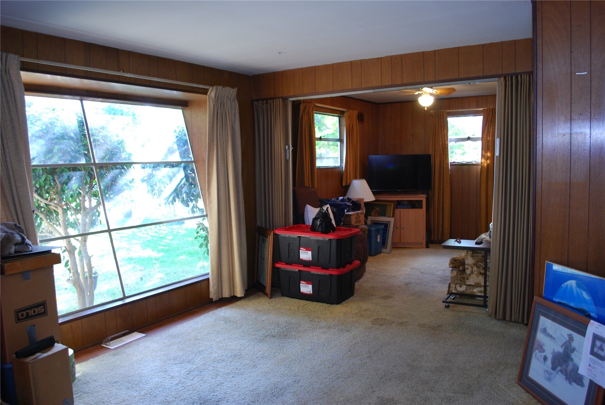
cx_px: 302
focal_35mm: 27
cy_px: 202
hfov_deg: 67.3
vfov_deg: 48.0
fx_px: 454
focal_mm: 18
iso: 400
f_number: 3.5
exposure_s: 1/25
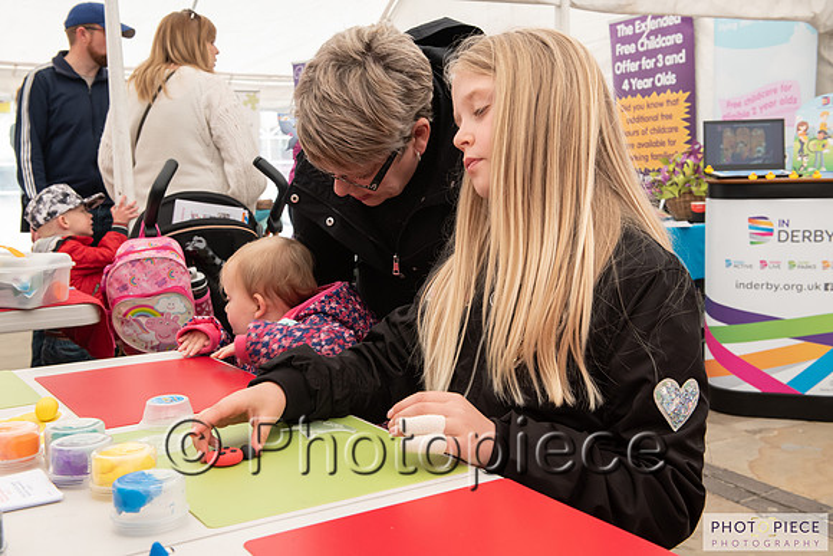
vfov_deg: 33.4
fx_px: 926
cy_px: 278
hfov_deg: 48.4
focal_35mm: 40
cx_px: 416
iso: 1100
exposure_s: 1/80
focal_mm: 40
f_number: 8
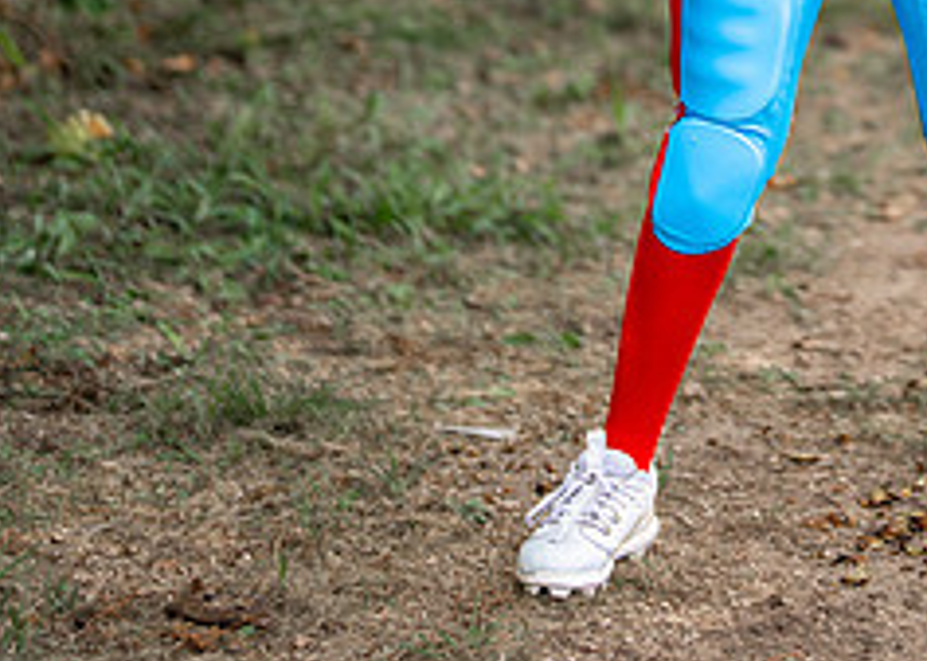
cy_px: -248
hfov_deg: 12.2
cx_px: 966
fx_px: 4263
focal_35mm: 162
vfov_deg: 8.7
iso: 100
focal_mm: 50
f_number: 1.2
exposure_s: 1/2500
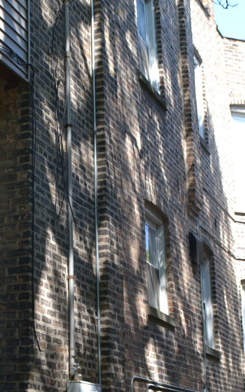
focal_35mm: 98
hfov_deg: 13.2
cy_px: 260
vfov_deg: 21.1
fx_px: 1046
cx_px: -2
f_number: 4.2
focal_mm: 26
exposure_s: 1/100
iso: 100
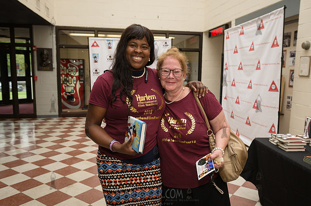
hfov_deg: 58.9
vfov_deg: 41.0
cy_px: 106
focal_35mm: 32
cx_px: 166
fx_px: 275
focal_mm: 28
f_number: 4
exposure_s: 1/500
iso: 640
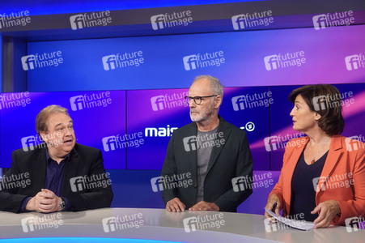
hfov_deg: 43.6
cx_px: 182
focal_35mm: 45
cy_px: 122
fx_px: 456
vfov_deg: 29.8
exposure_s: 1/100
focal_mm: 30
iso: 640
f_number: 2.5
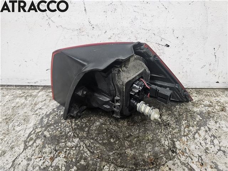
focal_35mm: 23
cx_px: 114
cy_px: 86
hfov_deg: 73.9
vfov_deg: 58.9
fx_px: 151
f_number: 1.8
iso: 500
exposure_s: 1/100
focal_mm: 5.4
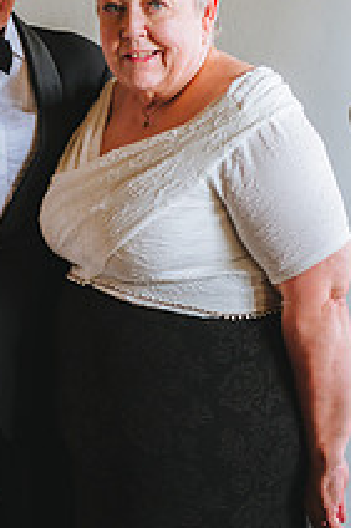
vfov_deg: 20.0
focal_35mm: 102
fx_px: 1494
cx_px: 16
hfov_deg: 13.3
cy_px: 232
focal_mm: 48
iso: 1600
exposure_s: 1/250
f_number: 2.8
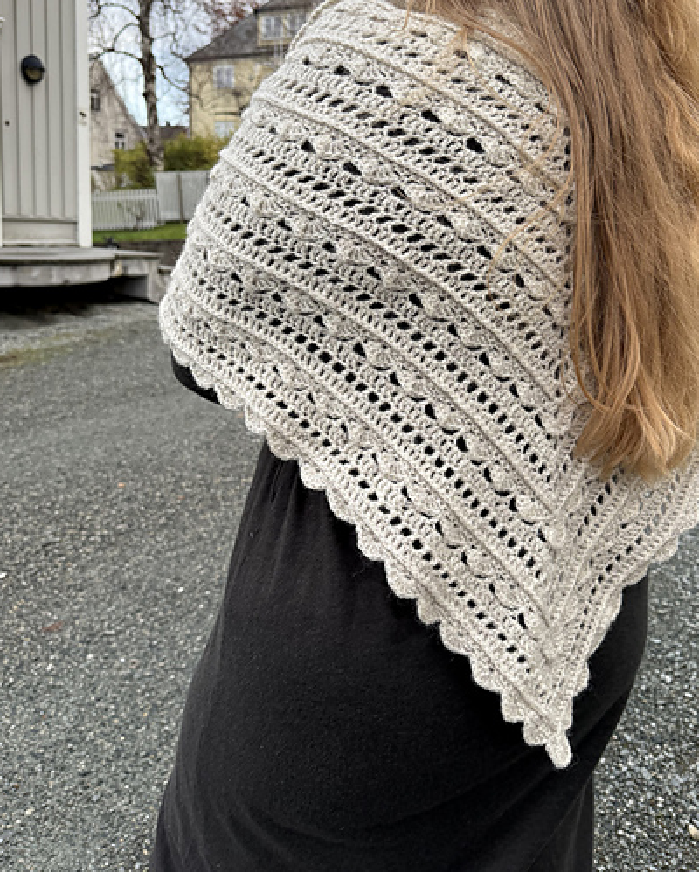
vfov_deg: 58.3
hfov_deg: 48.4
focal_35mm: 30
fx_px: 775
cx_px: 394
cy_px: 348
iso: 100
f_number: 1.78
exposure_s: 1/246
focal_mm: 6.76
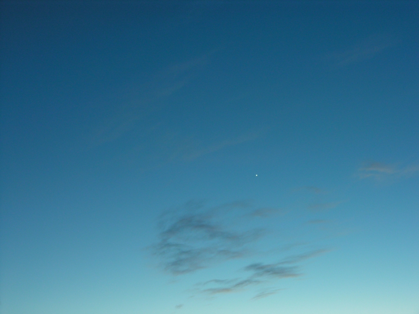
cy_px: 157
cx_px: 210
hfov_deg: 41.2
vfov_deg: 31.5
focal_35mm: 46
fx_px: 557
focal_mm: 11.8
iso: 200
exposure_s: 1/2.9
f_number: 3
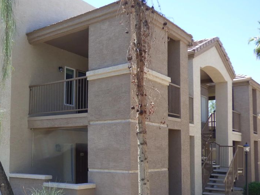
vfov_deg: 34.0
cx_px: 72
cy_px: 132
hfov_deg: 43.7
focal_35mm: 42
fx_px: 315
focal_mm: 5.04
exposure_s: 1/400
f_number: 3.2
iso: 100
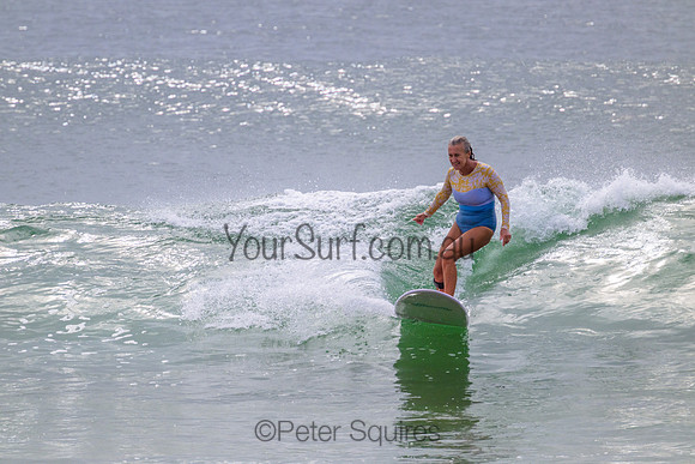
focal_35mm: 800
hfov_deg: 2.6
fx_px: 15447
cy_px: 232
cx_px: 348
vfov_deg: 1.7
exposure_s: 1/2000
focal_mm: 800
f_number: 11
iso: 1100
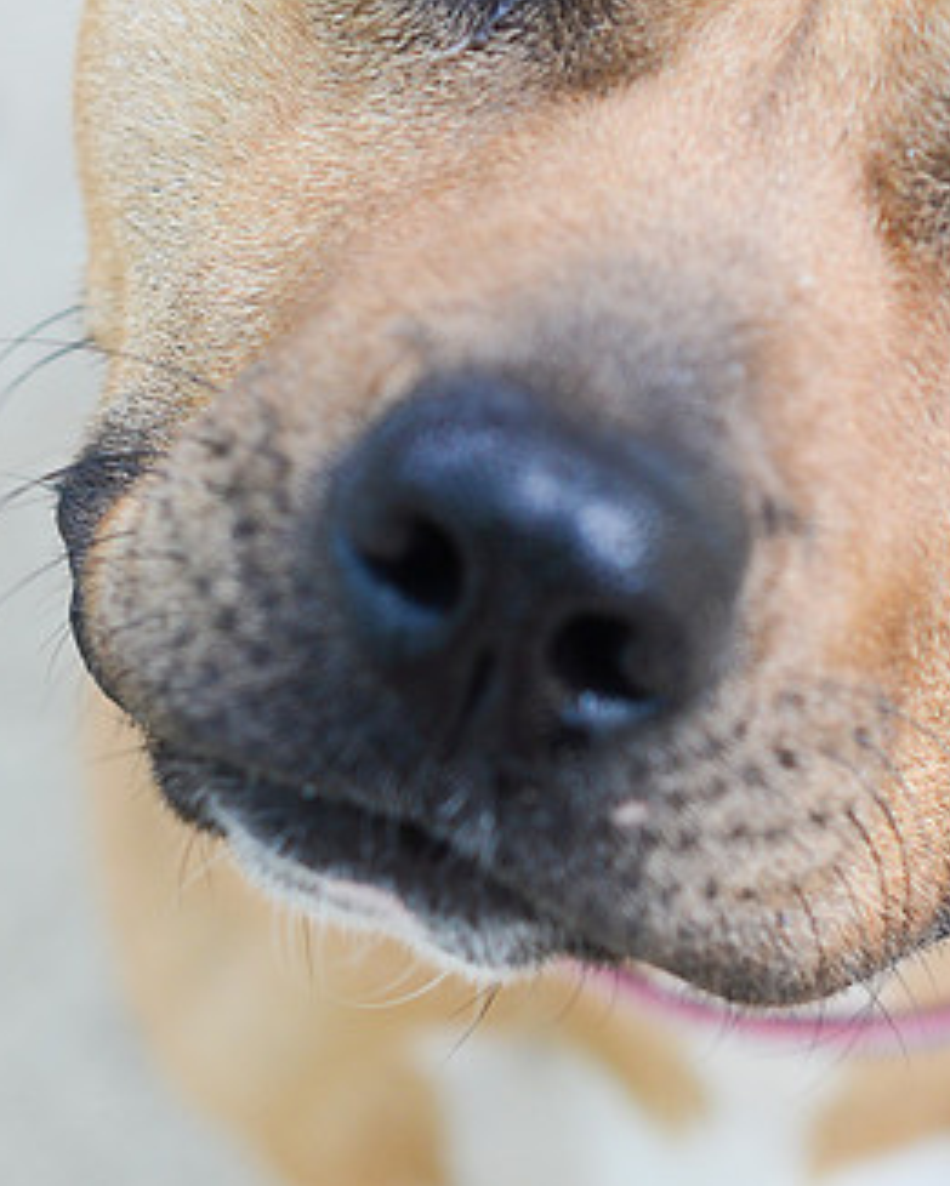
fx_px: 6429
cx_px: 799
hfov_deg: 8.4
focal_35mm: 183
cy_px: 629
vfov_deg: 10.5
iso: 250
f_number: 3.5
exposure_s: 1/400
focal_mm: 50
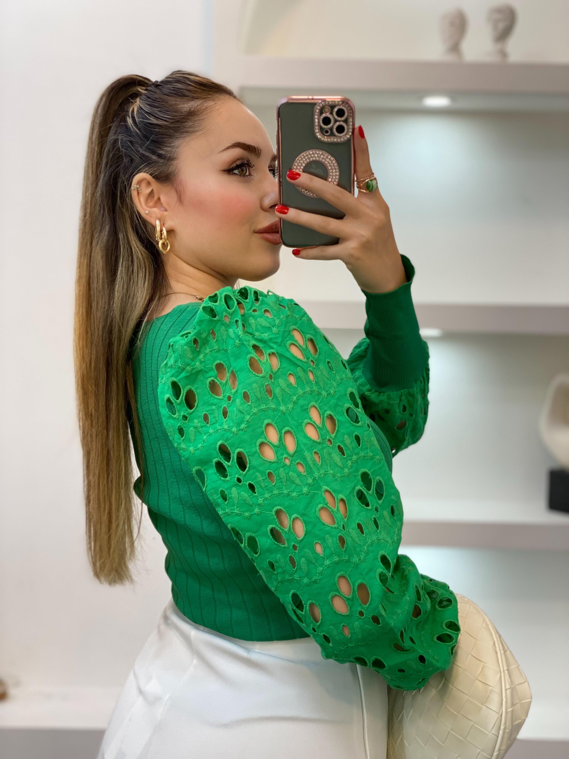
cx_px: 284
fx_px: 1140
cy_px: 380
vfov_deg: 36.8
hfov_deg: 28.0
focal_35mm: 52
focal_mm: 6
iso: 100
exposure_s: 1/100
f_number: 2
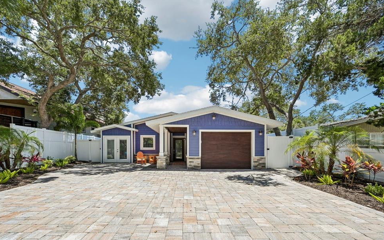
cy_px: 133
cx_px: 187
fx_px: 157
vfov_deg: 74.6
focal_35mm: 15
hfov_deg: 101.4
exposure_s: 1/1000
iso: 400
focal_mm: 14
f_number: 8
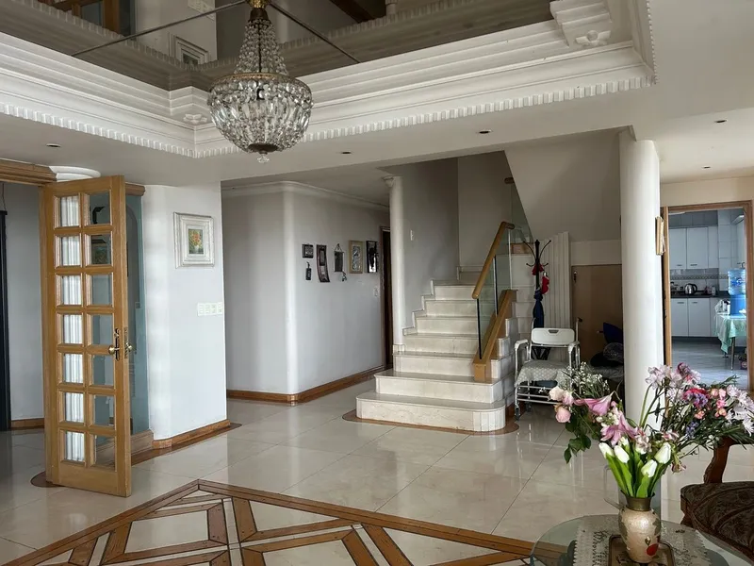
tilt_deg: +0.1
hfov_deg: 67.3
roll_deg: +0.9
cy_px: 283
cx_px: 377
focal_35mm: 26
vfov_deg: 53.1
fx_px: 566
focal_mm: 5.7
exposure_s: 1/121
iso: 100
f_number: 1.5
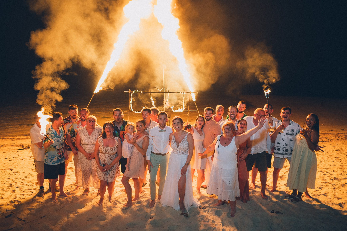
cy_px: 113
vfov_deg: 50.4
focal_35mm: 26
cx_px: 166
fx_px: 246
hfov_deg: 70.4
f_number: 2
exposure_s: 1/160
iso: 640
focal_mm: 24
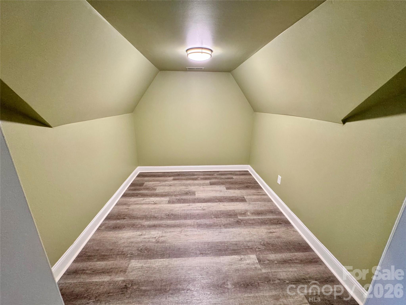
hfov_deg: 102.1
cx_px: 203
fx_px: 164
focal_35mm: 14
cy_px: 152
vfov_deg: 85.7
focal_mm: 2.22
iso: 500
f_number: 2.2
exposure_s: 1/60
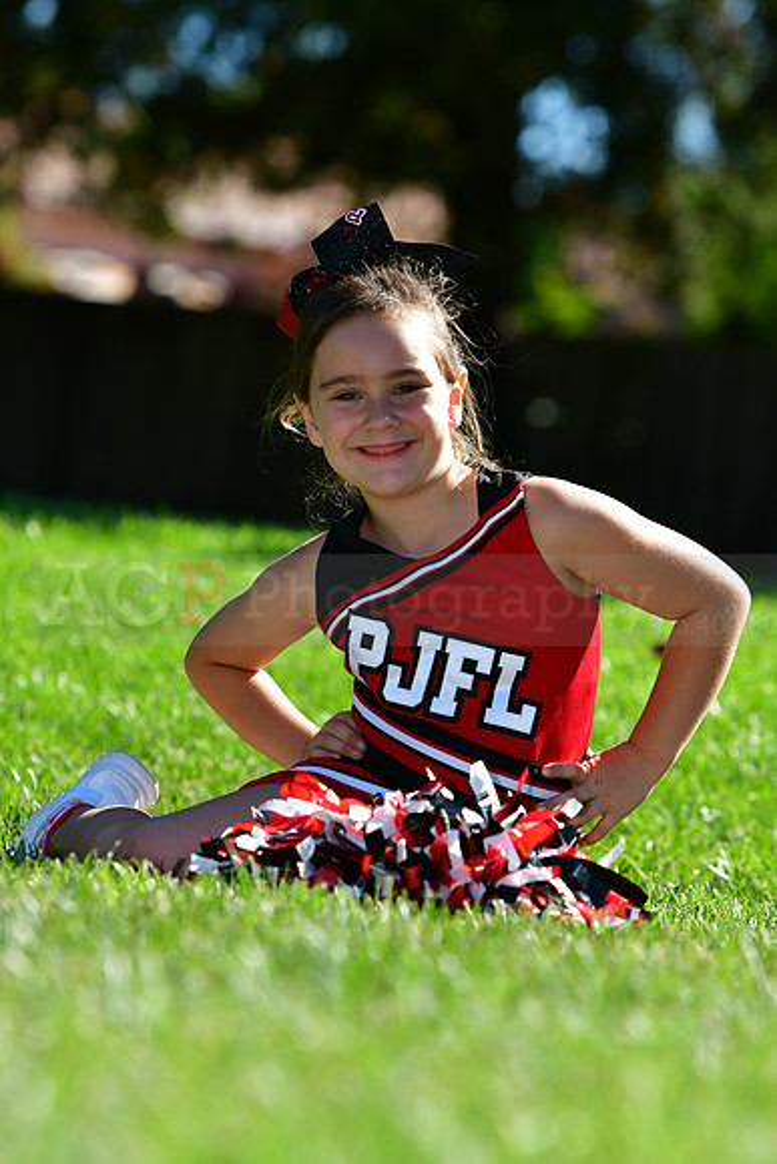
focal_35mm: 232
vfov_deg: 8.9
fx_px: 7522
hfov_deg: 5.9
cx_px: 388
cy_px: 582
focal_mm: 155
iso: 400
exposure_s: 1/1600
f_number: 4.5
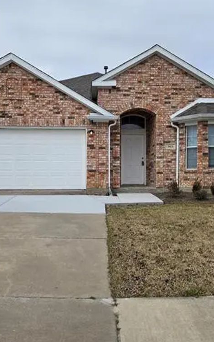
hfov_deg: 38.3
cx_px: 109
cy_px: 170
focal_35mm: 33
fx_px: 308
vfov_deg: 58.1
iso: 25
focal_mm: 5.4
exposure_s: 1/1728
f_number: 1.8
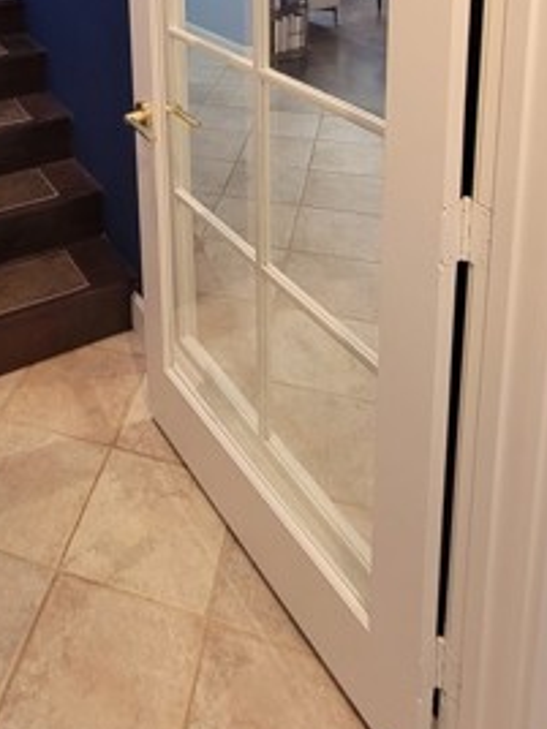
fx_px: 653
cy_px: -19
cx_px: 139
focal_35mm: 31
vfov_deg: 47.2
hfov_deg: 44.0
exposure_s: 1/60
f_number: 2.2
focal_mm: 2.2
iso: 250
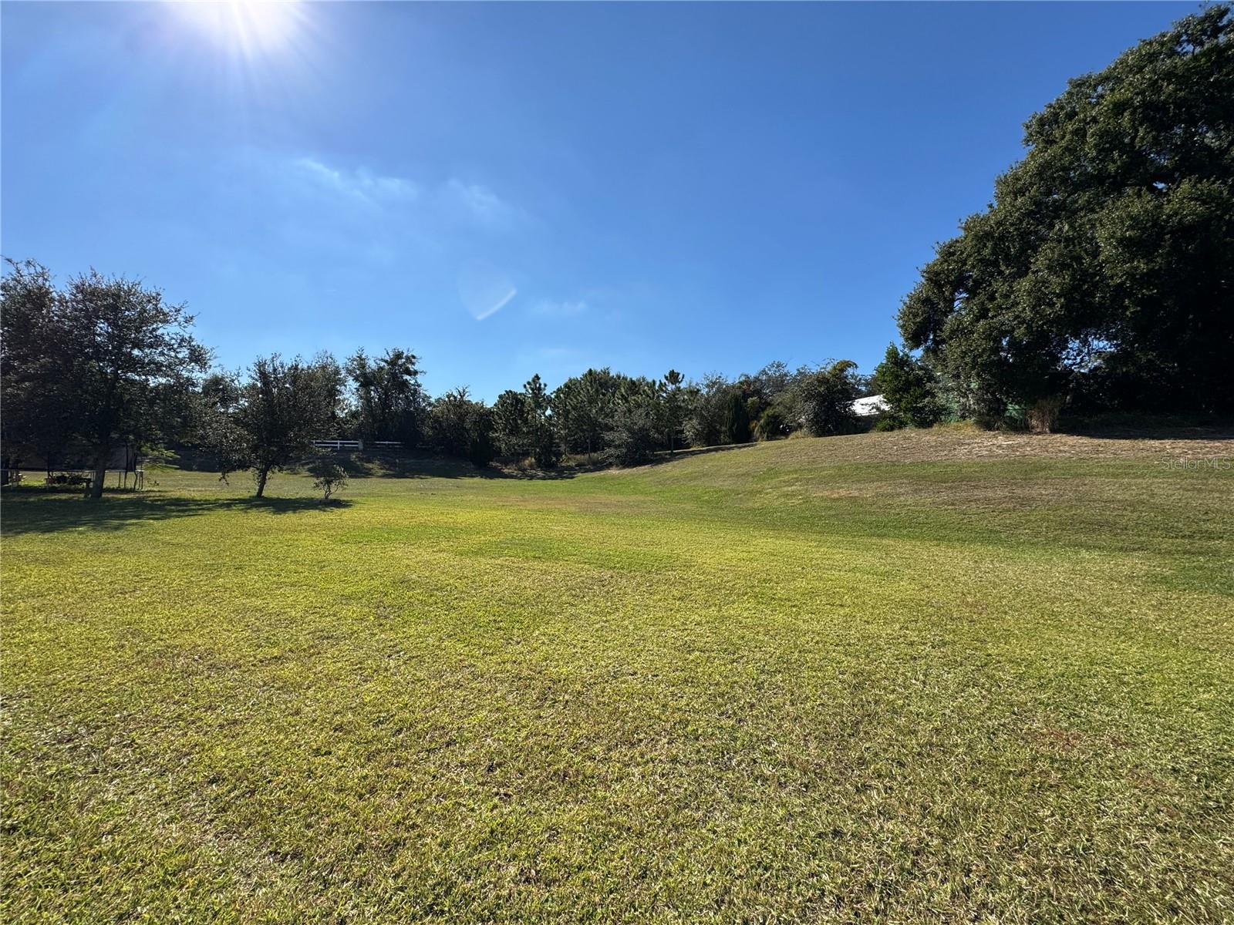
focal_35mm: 14
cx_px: 617
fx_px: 499
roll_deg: -1.4
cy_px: 462
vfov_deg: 85.7
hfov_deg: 102.1
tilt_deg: +0.1
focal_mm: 2.22
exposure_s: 1/2674
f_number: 2.2
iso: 50
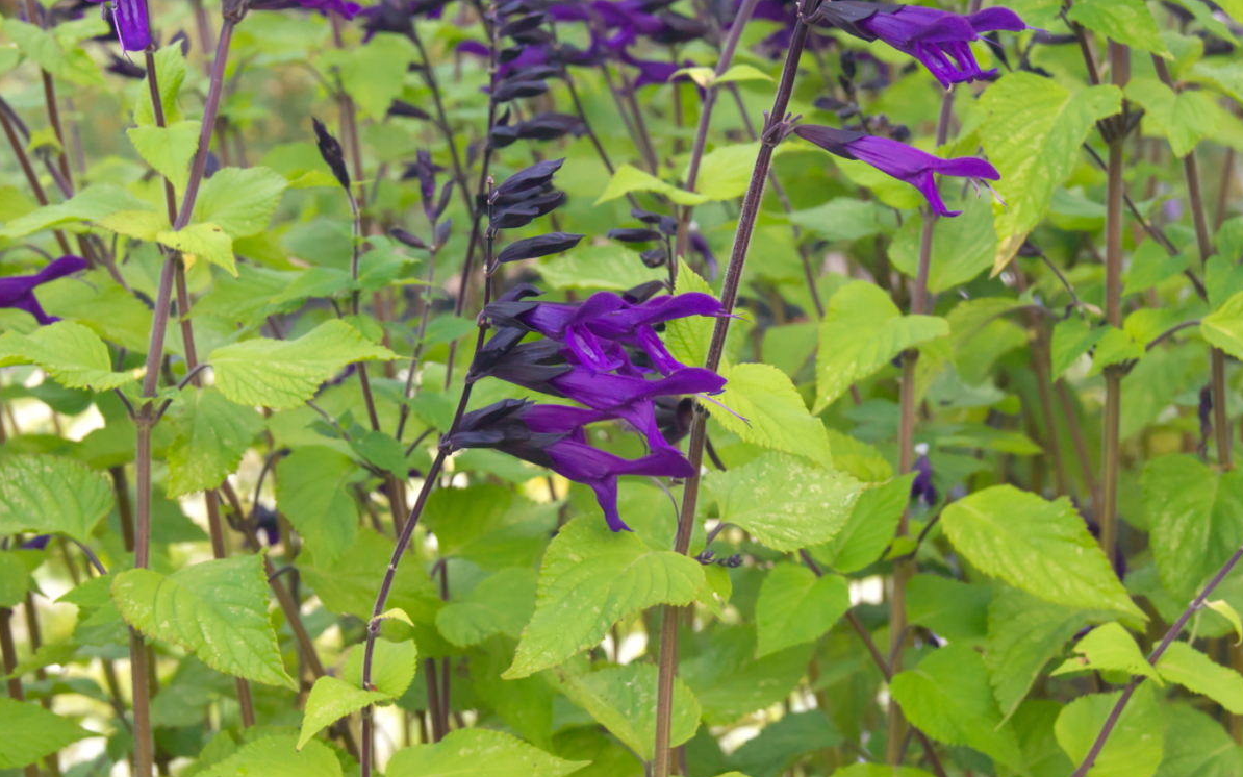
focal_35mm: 85
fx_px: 2863
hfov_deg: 24.5
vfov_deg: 15.4
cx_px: 623
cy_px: 391
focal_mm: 55
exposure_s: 1/100
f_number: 16
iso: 3200
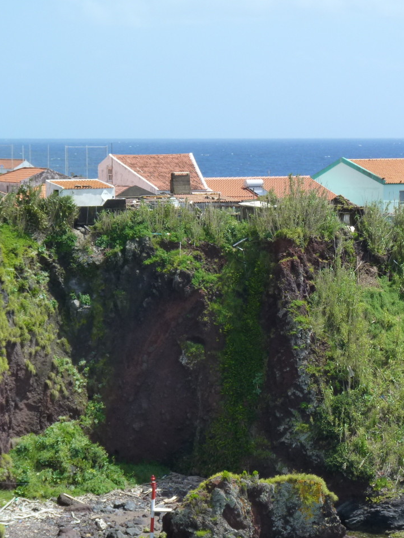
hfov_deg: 10.5
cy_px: 268
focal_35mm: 141
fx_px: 2194
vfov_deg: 14.0
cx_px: 341
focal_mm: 18.7
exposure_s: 1/250
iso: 125
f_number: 5.6
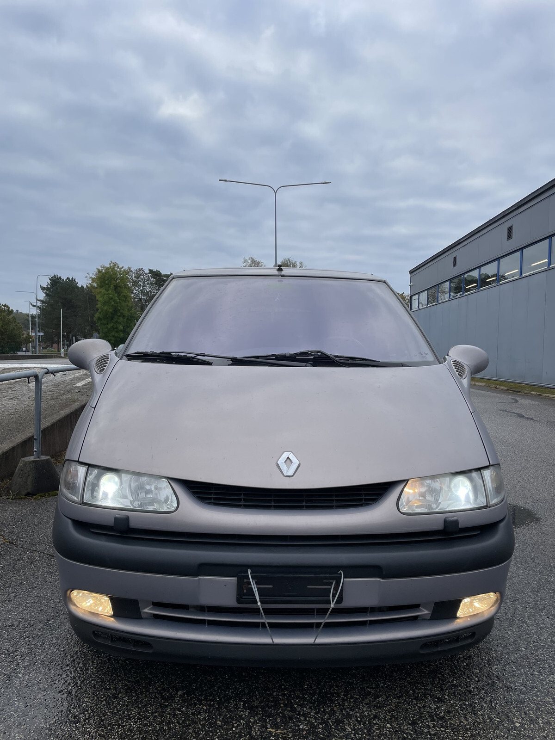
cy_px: 370
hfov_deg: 53.1
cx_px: 278
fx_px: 556
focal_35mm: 26
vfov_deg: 67.3
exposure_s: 1/1125
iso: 32
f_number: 1.6
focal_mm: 4.2
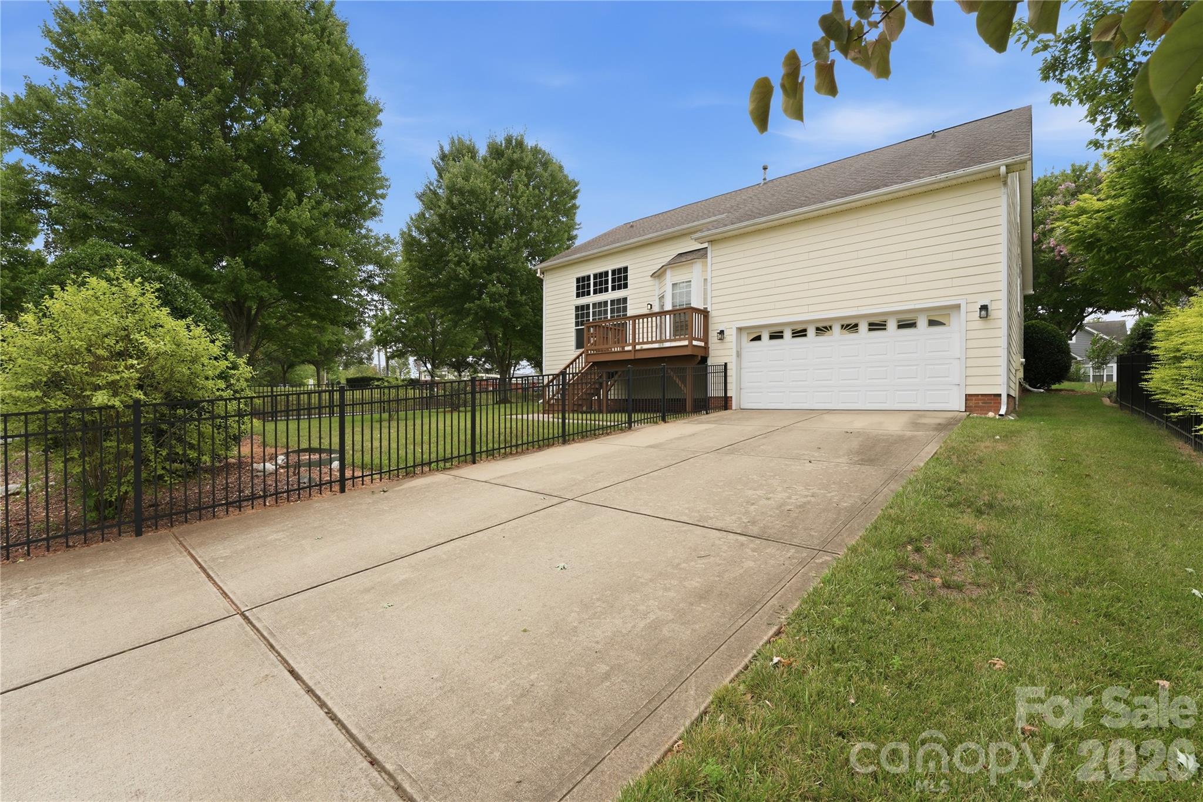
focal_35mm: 15
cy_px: 401
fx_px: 488
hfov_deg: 101.9
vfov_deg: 78.8
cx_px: 602
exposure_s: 1/250
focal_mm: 14.6
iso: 200
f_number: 9
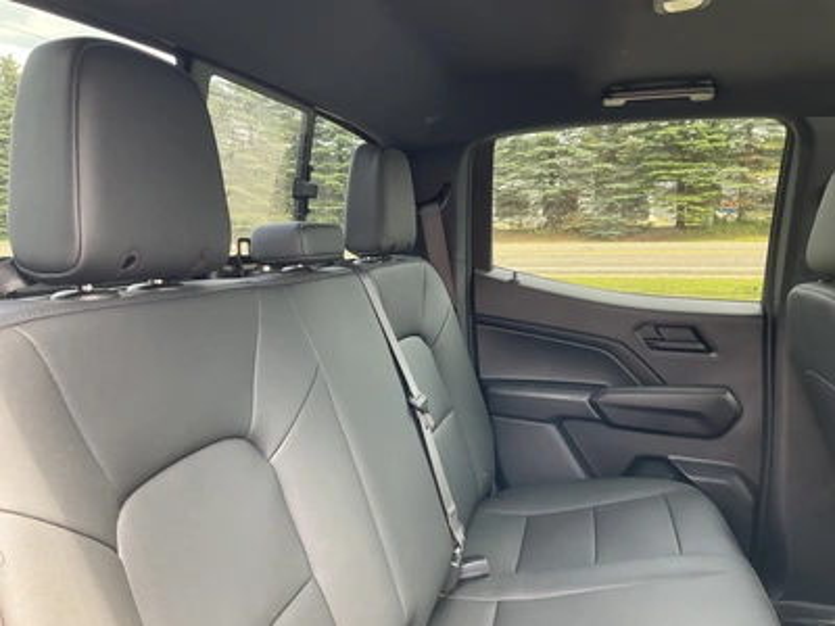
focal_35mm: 29
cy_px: 313
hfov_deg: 61.7
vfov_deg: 48.2
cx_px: 418
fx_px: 700
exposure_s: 1/89
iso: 64
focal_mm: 3
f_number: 1.8
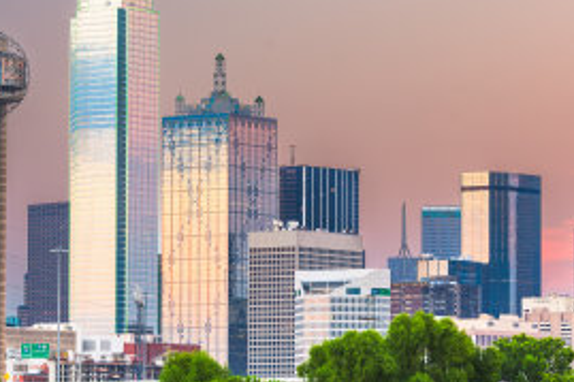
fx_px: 3442
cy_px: 207
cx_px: 233
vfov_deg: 6.4
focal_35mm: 216
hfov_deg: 9.5
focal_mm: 95
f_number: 11
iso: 64
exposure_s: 4
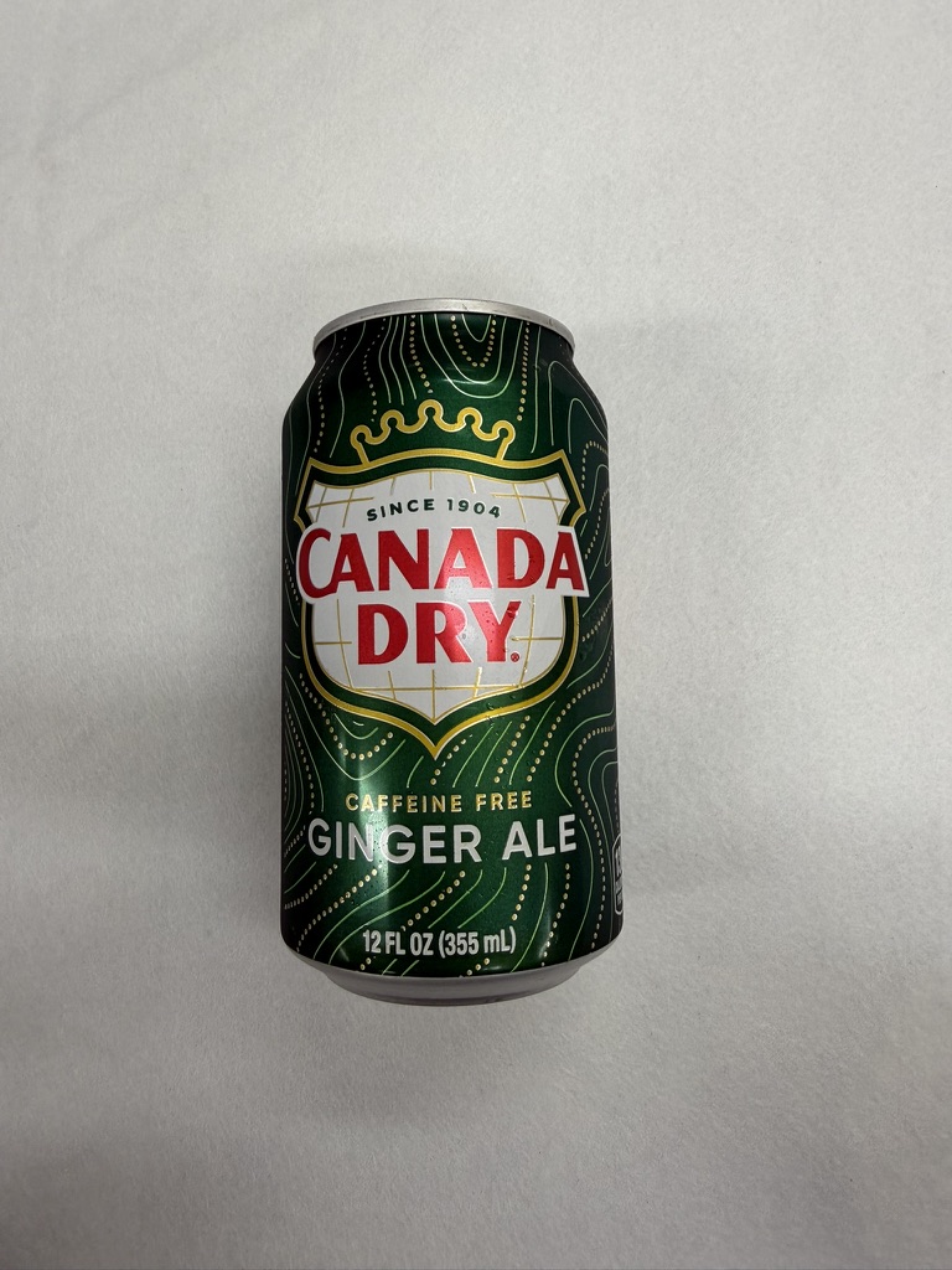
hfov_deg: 56.8
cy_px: 635
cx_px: 476
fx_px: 880
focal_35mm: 24
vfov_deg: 71.6
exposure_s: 1/120
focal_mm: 2.22
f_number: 2.2
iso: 80
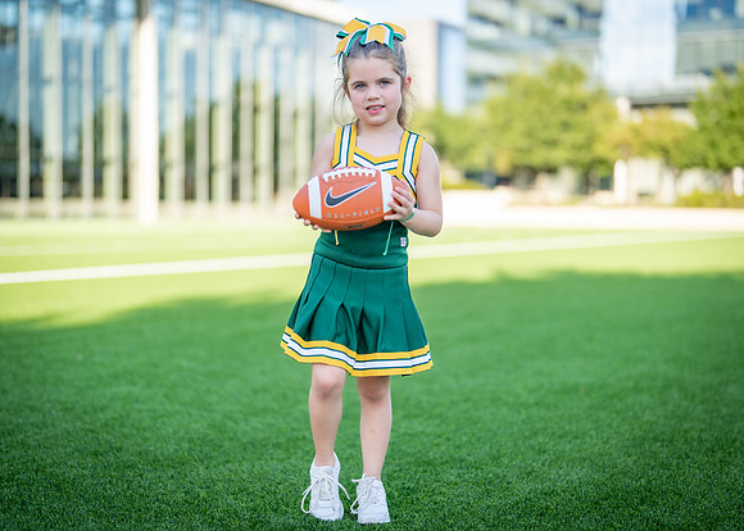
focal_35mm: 55
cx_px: 371
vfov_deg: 25.6
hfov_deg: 35.3
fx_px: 1169
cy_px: 280
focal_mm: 50
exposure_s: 1/1600
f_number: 1.2
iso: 100
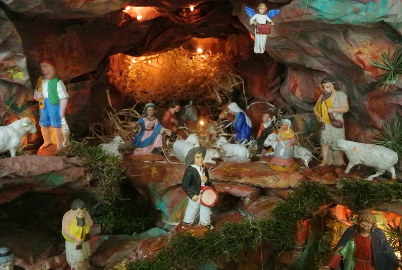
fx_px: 358
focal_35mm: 32
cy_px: 135
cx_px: 201
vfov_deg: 41.3
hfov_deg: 58.6
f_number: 4.5
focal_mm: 12.2
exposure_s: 1/60
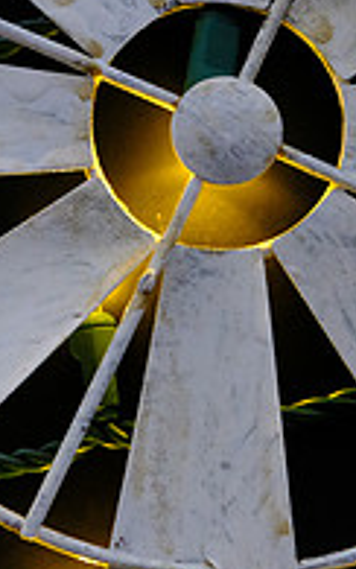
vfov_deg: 12.7
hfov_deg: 8.0
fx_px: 2544
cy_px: 127
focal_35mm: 164
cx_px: 38
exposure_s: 1/750
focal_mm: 35.8
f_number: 3.6
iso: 6400
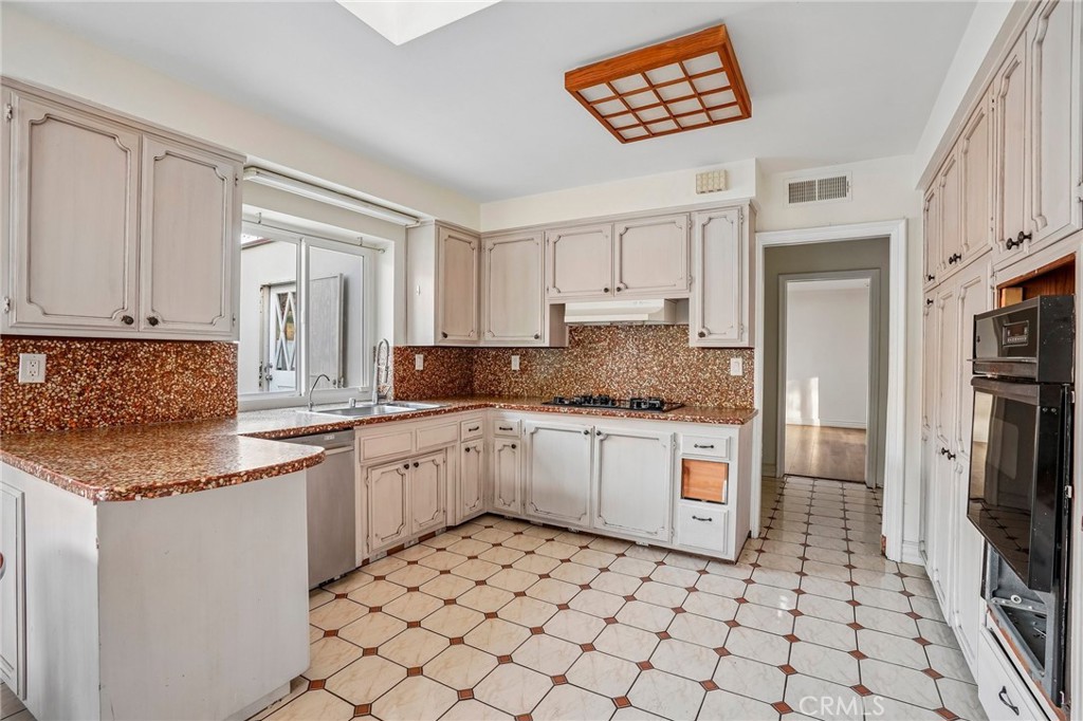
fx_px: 481
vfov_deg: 73.7
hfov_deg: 96.8
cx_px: 542
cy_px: 360
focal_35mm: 16
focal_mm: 16
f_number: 8
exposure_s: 1/3.33
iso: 400
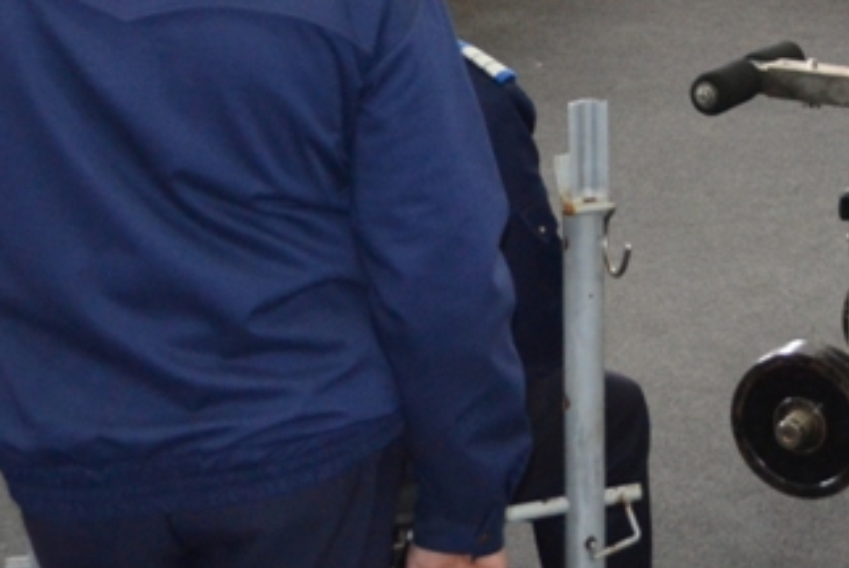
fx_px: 2691
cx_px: 844
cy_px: -270
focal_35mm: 114
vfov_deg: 11.6
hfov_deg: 17.5
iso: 1250
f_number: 4
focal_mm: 24
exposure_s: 1/60
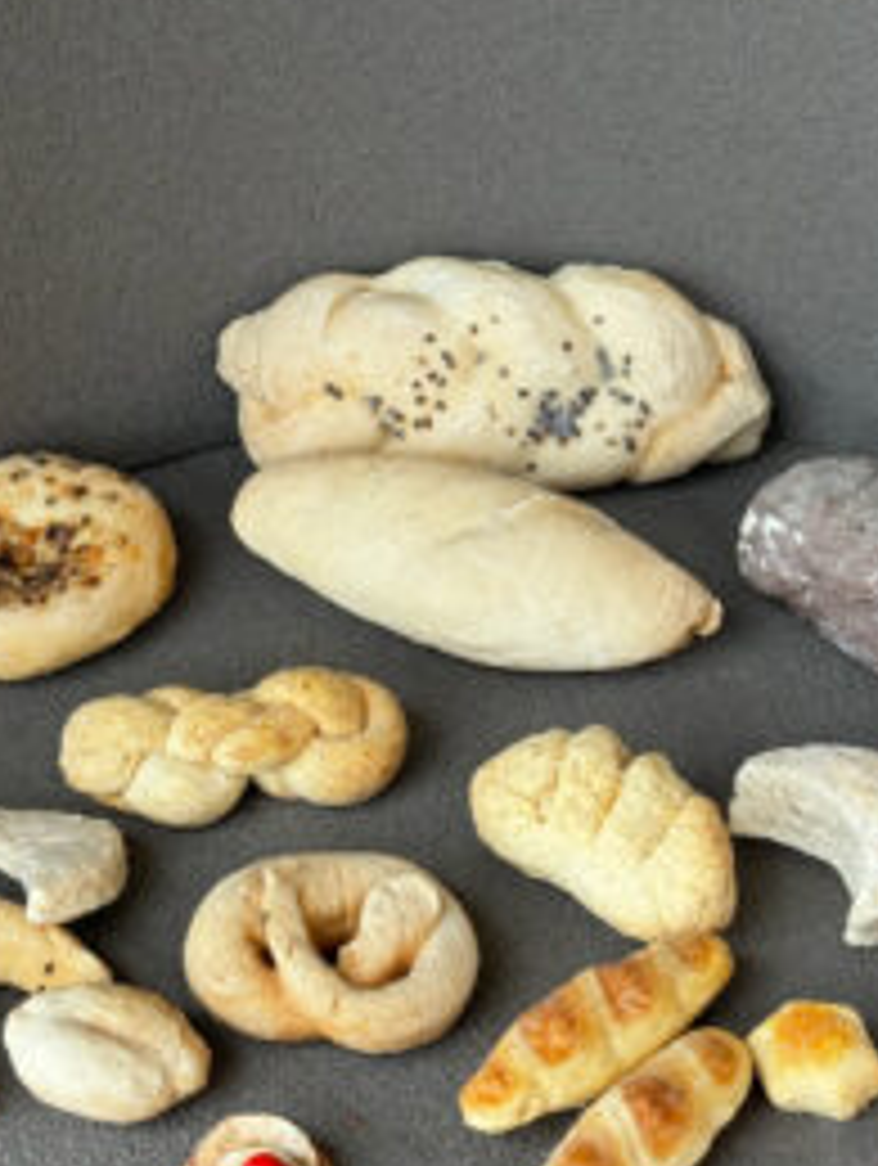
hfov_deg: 19.9
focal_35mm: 74
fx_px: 2496
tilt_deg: -36.6
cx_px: 468
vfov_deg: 26.1
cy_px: 797
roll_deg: +4.8
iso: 50
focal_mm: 6.76
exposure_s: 1/121
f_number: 1.78
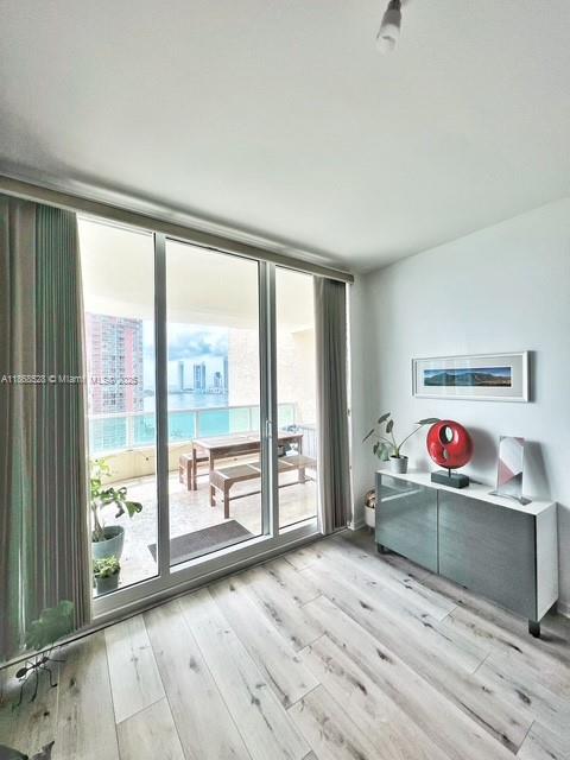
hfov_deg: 89.9
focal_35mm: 13
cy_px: 380
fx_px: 285
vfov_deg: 106.2
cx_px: 285
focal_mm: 1.57
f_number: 1.8
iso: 32
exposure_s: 1/673
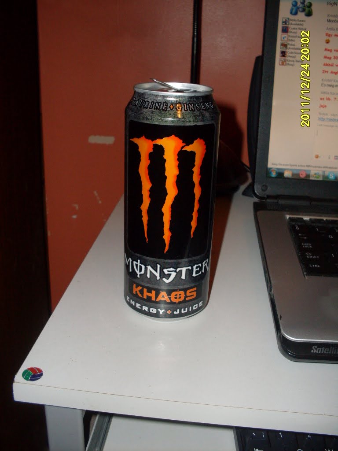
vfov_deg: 49.0
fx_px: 495
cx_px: 169
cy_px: 226
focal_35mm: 38
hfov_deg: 37.7
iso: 100
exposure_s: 1/45
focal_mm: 6.3
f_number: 2.8
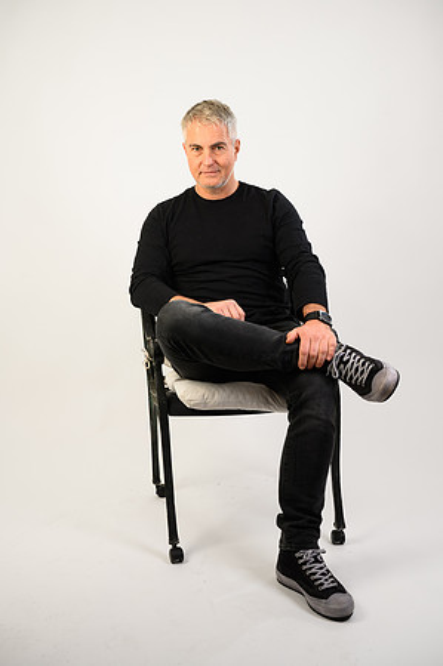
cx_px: 222
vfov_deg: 48.5
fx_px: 740
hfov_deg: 33.3
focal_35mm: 40
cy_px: 333
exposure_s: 1/60
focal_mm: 40
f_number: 7.1
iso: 200
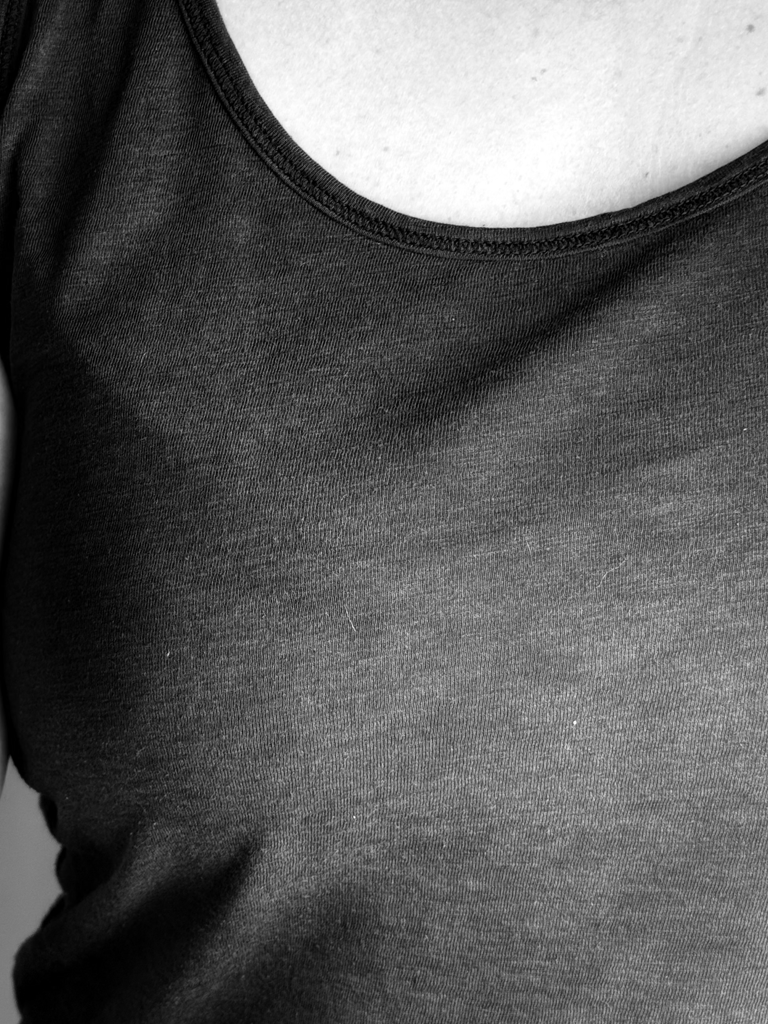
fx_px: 2248
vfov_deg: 25.6
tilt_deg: -10.7
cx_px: 189
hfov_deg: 19.2
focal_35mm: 76
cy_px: 445
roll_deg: +3.0
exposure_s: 1/100
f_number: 1.78
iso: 64
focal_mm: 6.76
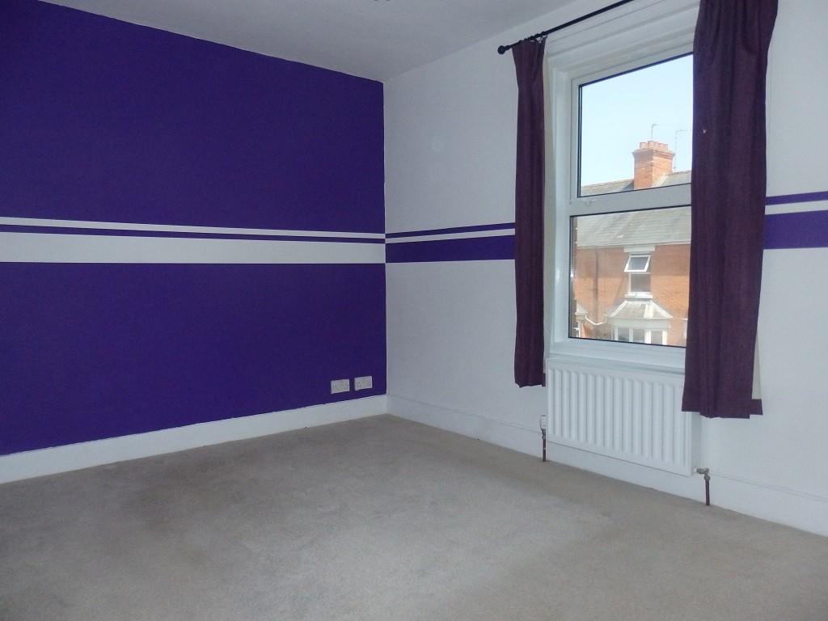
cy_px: 310
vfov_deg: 54.9
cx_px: 414
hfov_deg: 69.4
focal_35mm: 25
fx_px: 598
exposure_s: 1/400
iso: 800
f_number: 8.7
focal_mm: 4.5
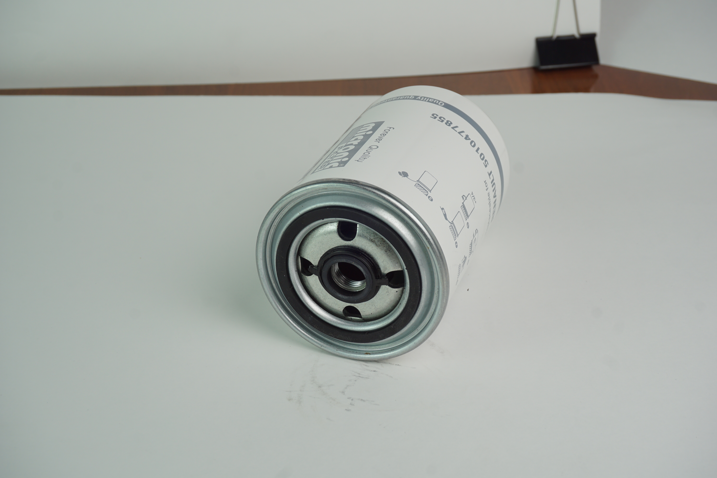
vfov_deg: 25.8
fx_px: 1046
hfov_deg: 37.9
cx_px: 358
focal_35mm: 52
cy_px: 239
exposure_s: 1/15
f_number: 8
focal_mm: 35
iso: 100
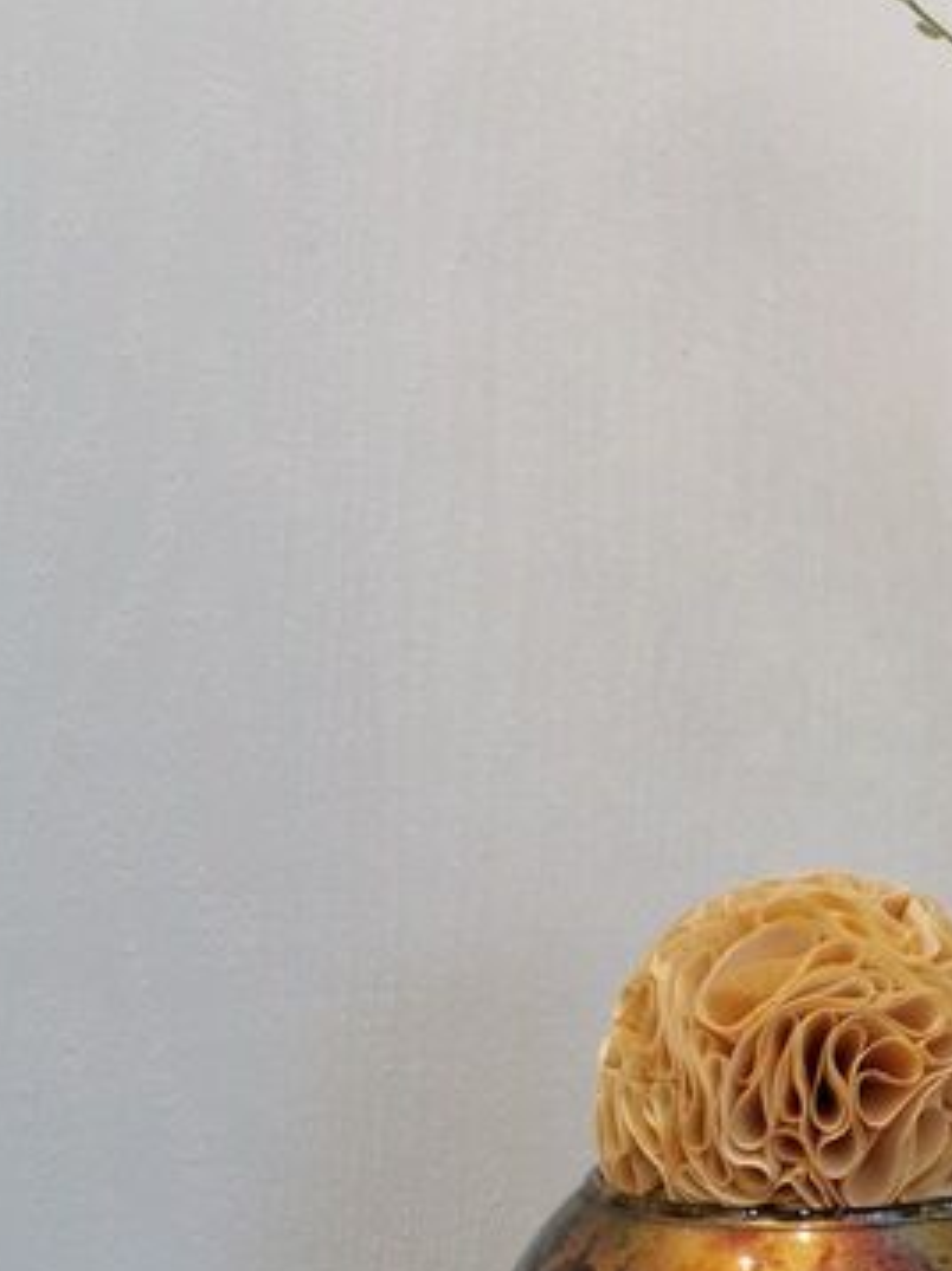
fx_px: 2129
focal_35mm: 58
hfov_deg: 24.3
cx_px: 909
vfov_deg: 33.2
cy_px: 724
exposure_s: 1/50
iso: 125
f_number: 1.8
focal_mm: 5.58
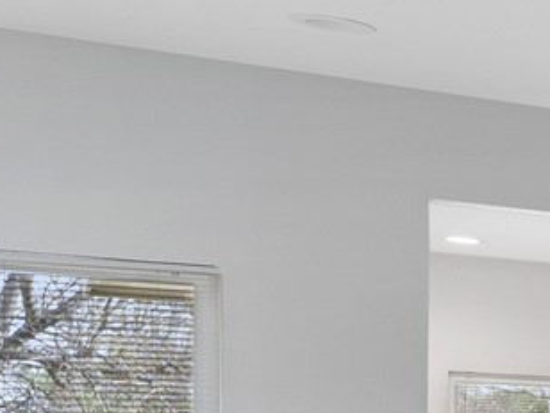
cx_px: 1888
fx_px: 1509
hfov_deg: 9.8
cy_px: 574
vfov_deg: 14.7
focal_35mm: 95
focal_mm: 14
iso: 100
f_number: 9
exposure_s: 1/6
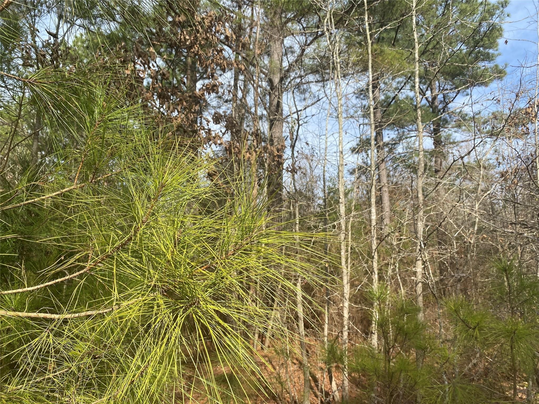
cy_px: 202
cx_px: 270
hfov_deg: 67.3
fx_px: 405
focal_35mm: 26
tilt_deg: +7.6
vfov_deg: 53.1
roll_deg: -0.3
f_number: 1.8
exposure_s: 1/1330
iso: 32
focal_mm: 4.25
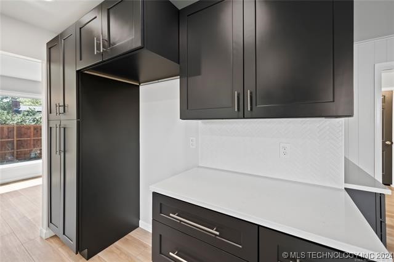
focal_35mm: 14
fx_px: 158
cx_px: 197
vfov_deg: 79.1
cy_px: 131
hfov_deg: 102.4
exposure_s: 1/6
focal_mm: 14.5
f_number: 8
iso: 800
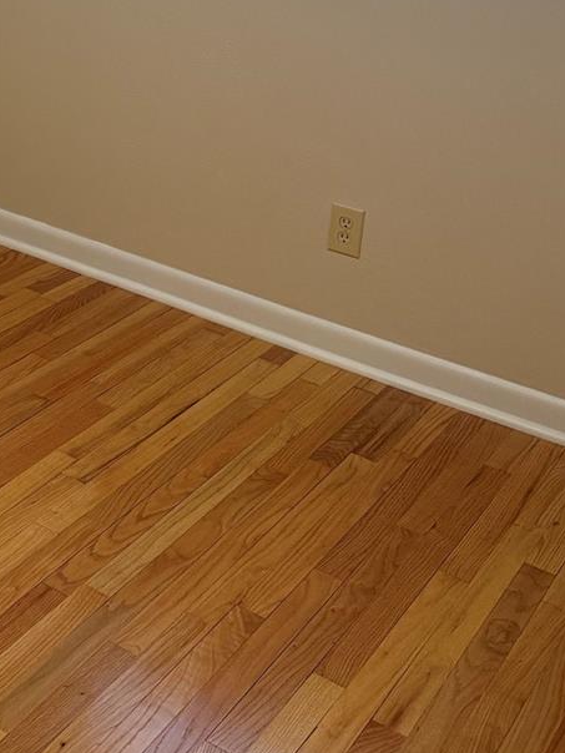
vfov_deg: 29.5
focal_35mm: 61
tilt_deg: -12.2
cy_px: -11
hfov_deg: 22.1
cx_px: -128
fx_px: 1328
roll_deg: -2.8
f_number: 1.78
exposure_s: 1/120
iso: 250
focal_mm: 6.76
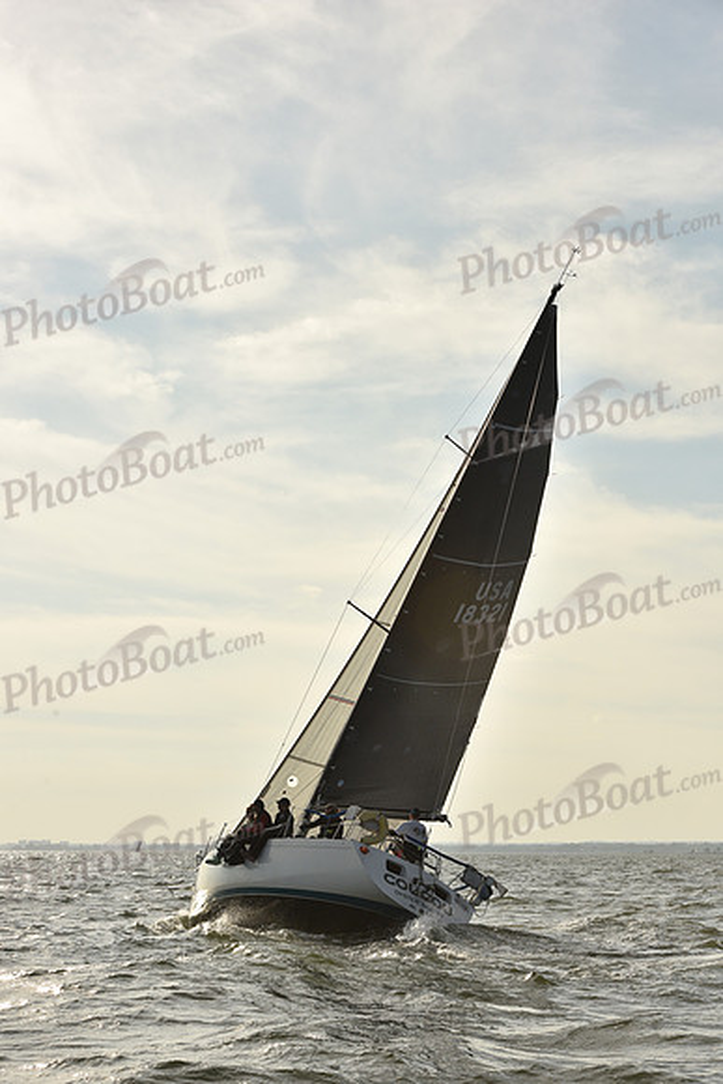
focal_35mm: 70
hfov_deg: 19.5
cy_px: 542
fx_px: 2107
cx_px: 362
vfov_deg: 28.8
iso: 250
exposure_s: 1/800
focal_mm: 70
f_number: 11
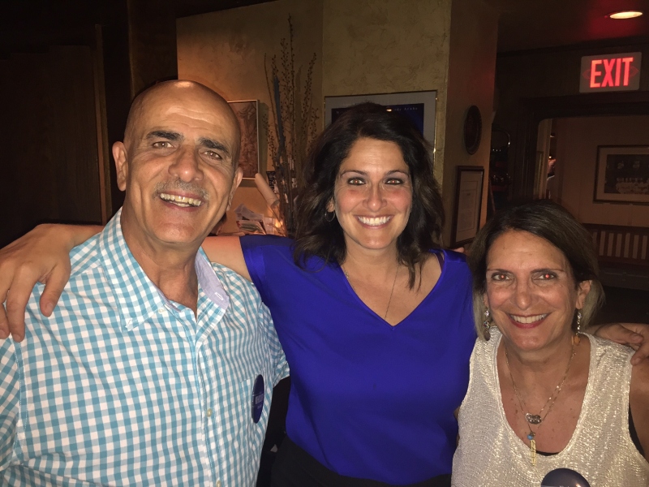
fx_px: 544
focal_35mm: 29
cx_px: 324
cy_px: 244
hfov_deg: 61.7
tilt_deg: -9.0
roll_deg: -1.7
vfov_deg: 48.2
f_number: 2.2
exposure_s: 1/16
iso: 125
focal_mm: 4.15
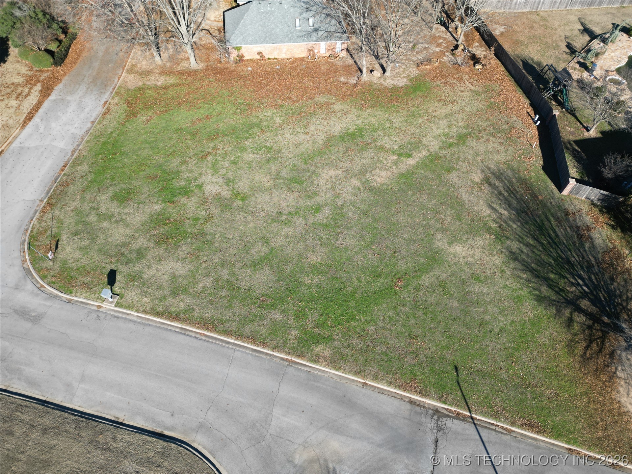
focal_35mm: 24
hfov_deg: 71.6
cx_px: 316
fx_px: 438
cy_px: 237
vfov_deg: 56.8
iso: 100
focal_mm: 6.72
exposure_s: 1/1250
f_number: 1.7
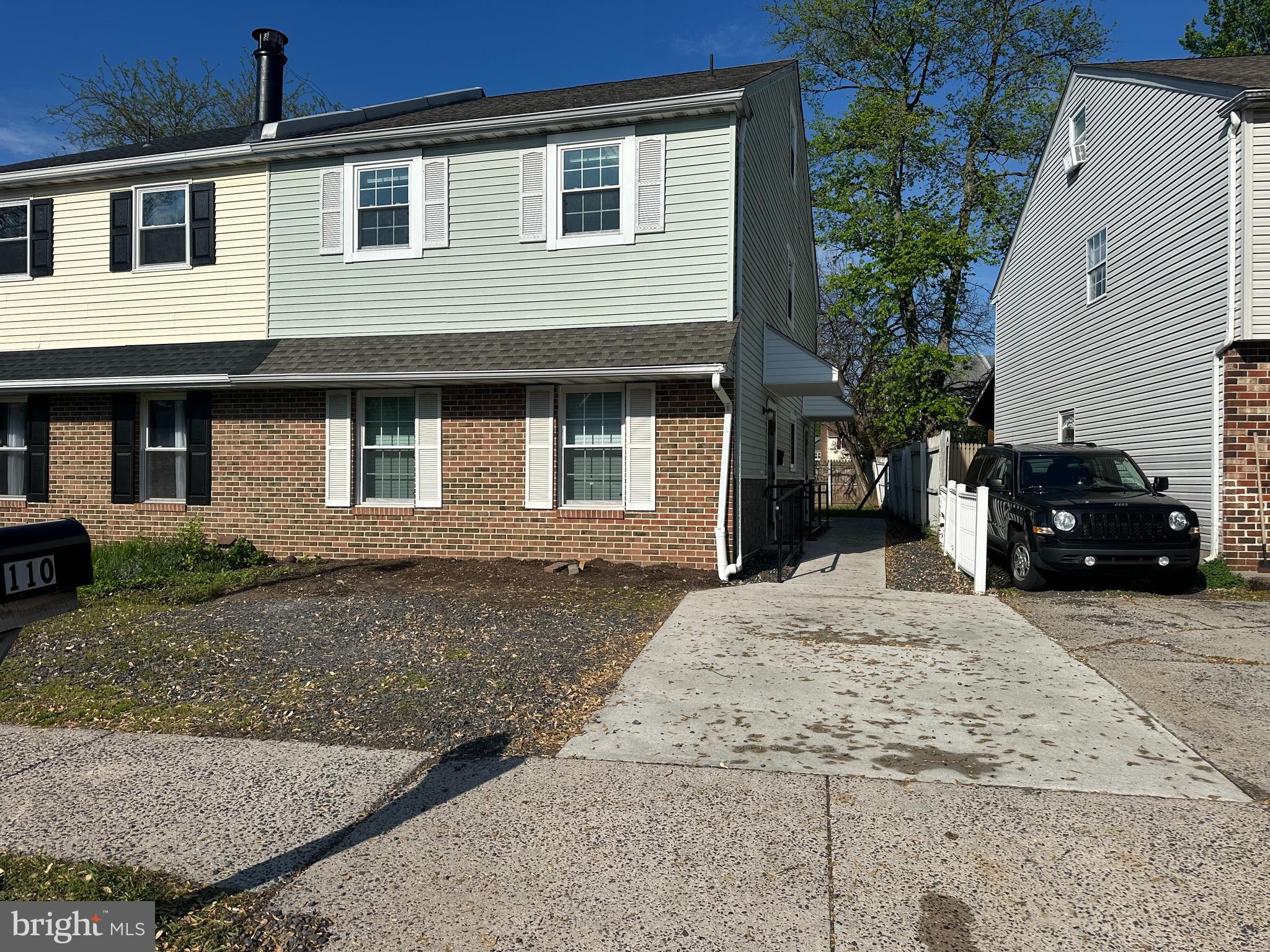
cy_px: 476
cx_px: 635
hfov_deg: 71.6
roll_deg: -0.5
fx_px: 881
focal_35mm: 24
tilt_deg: -0.5
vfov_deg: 56.8
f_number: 1.78
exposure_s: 1/8197
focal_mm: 6.86
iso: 80
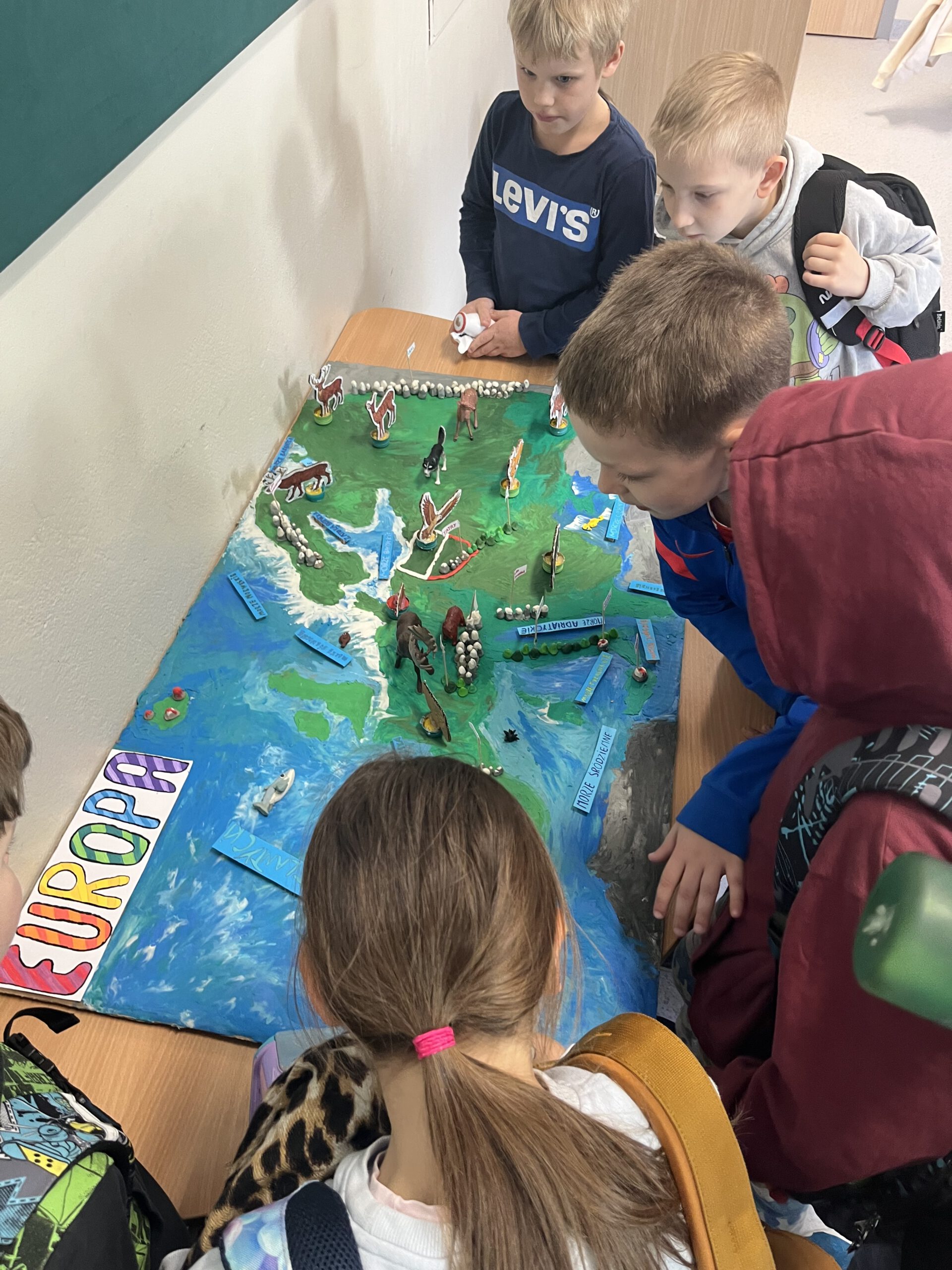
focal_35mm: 26
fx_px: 953
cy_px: 635
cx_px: 476
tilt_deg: -48.7
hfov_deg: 53.1
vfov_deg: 67.3
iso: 160
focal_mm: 5.1
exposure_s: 1/50
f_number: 1.6
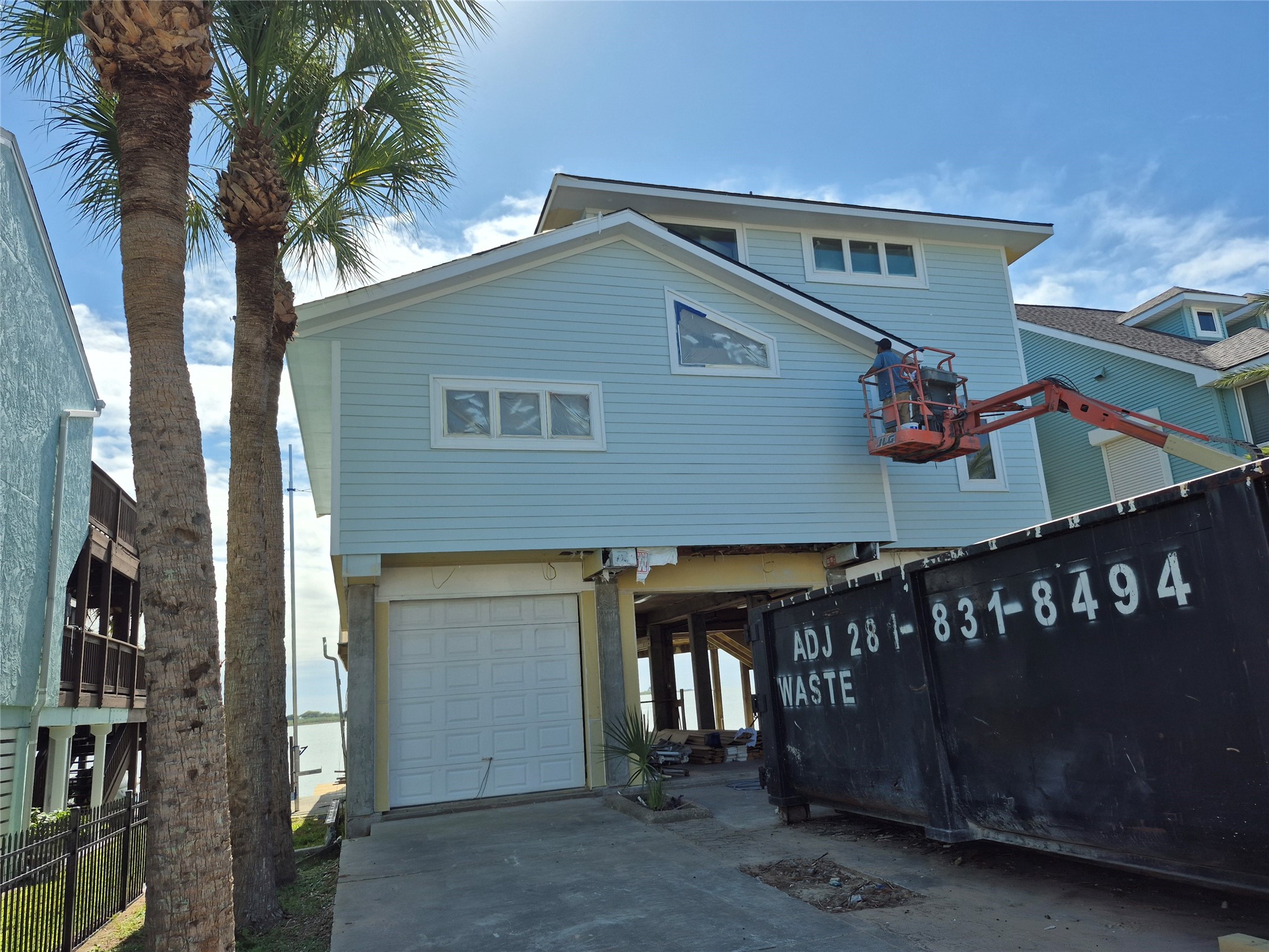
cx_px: 634
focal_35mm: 23
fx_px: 843
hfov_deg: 73.9
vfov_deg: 58.9
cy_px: 476
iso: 25
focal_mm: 5.4
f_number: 1.8
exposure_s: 1/2488
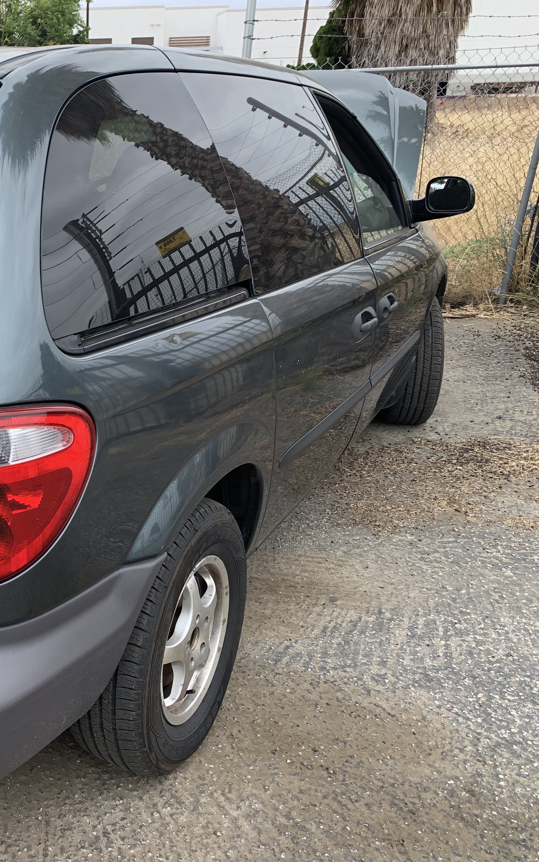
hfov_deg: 31.5
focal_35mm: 37
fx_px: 870
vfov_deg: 52.7
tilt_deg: -19.0
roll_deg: +1.6
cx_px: -15
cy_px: 428
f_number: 1.8
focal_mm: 4.25
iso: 25
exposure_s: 1/879
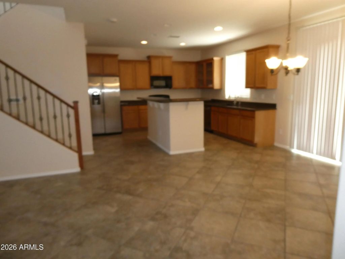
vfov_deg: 56.8
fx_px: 239
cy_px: 130
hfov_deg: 71.6
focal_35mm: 24
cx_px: 172
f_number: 3.3
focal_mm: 4.3
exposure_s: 1/60
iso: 320
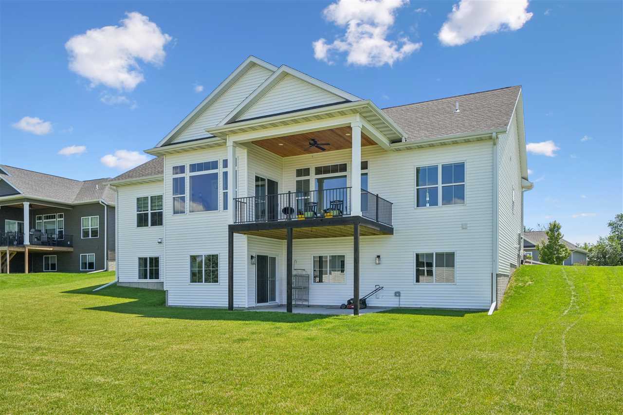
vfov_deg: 47.9
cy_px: 208
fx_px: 467
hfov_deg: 67.4
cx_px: 312
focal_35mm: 27
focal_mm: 27
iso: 400
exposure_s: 1/640
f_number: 10
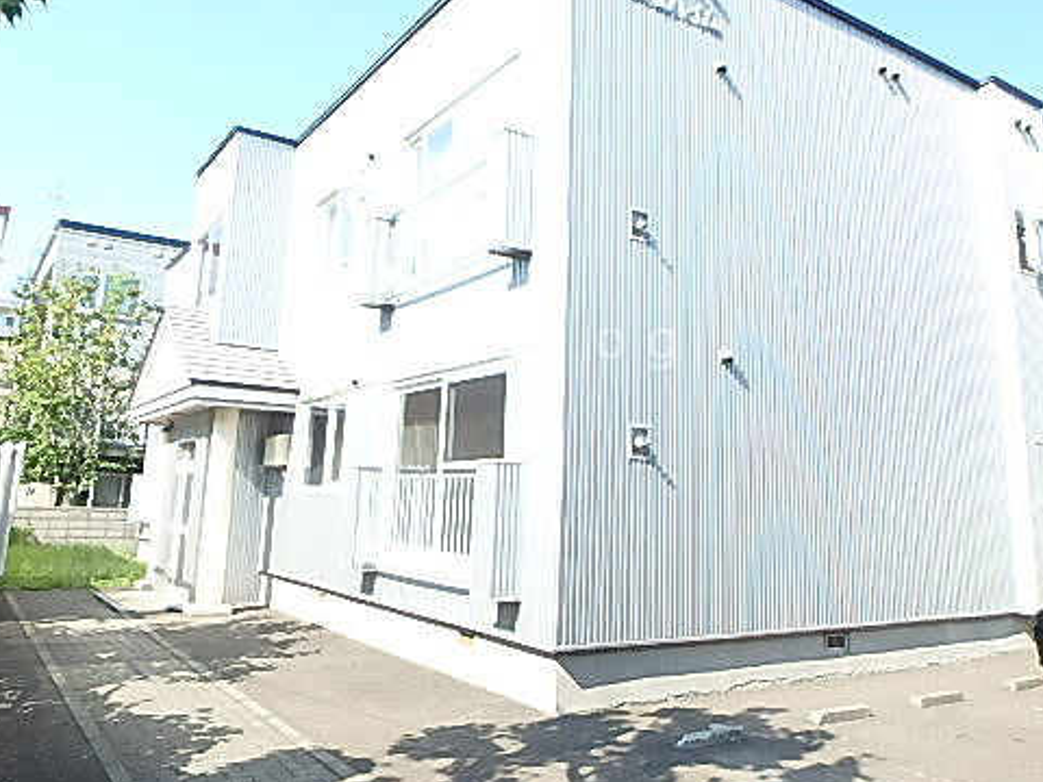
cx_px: 539
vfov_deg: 49.6
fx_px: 844
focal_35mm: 28
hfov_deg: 63.4
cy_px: 343
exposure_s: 1/320
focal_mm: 3.7
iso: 125
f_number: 3.5
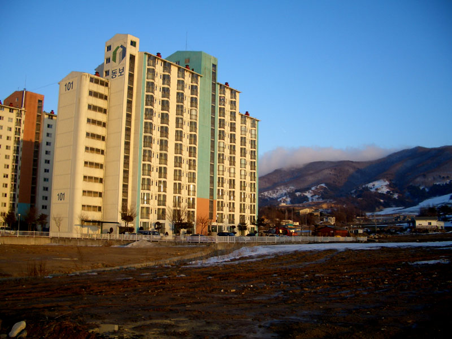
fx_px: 457
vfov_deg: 40.7
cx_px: 226
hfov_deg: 52.6
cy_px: 170
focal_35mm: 35
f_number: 2.6
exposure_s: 1/400
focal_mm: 5.8
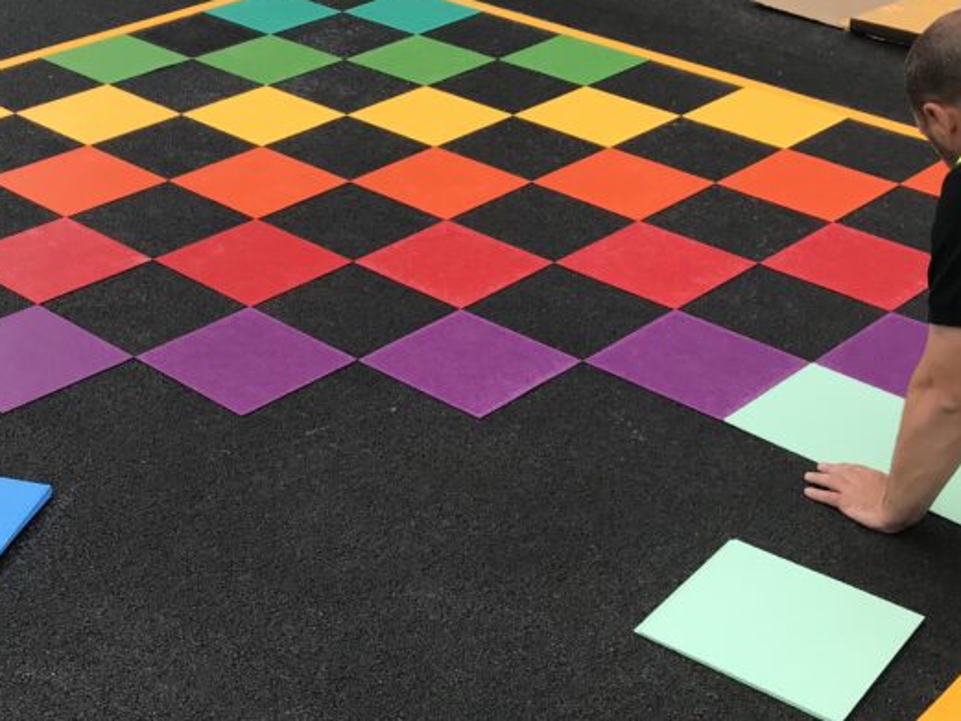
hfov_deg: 34.6
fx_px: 1527
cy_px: 503
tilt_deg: -33.3
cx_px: 314
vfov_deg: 26.4
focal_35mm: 55
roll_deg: -1.0
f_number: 1.8
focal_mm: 3.99
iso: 20
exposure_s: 1/812
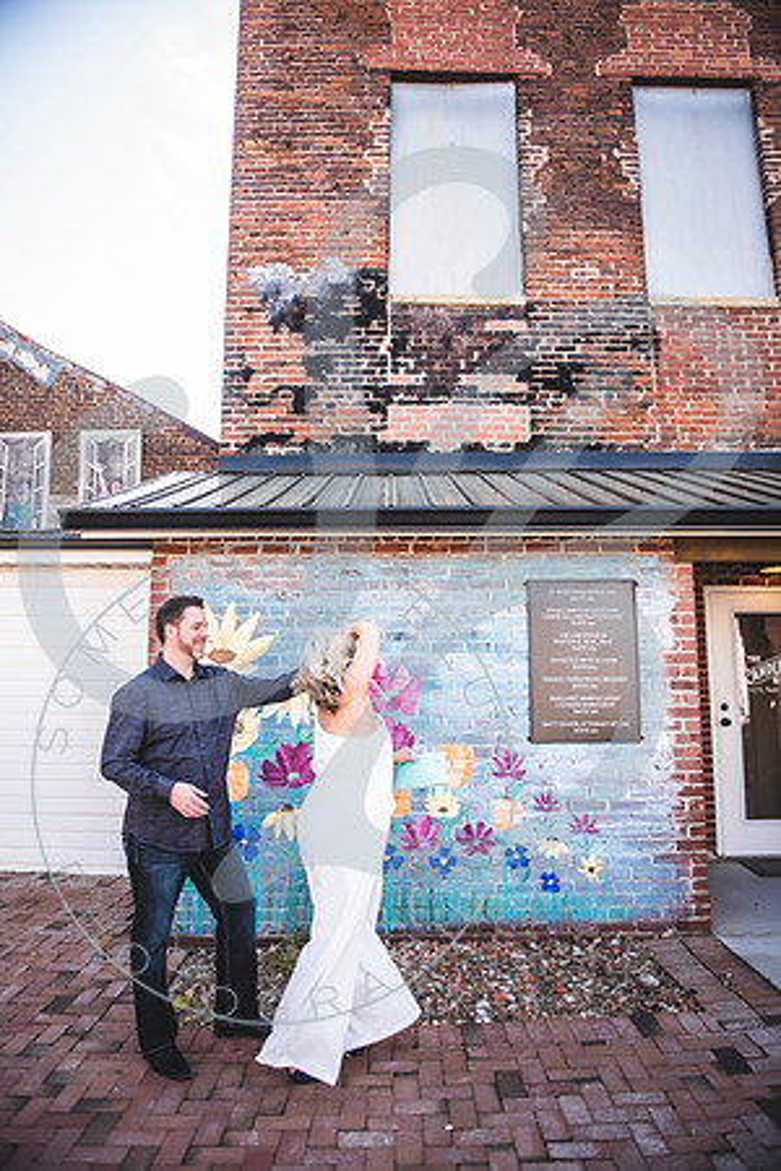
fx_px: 781
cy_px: 586
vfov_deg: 73.7
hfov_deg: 53.1
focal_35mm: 24
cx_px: 390
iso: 100
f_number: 2.8
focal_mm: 24
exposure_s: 1/400
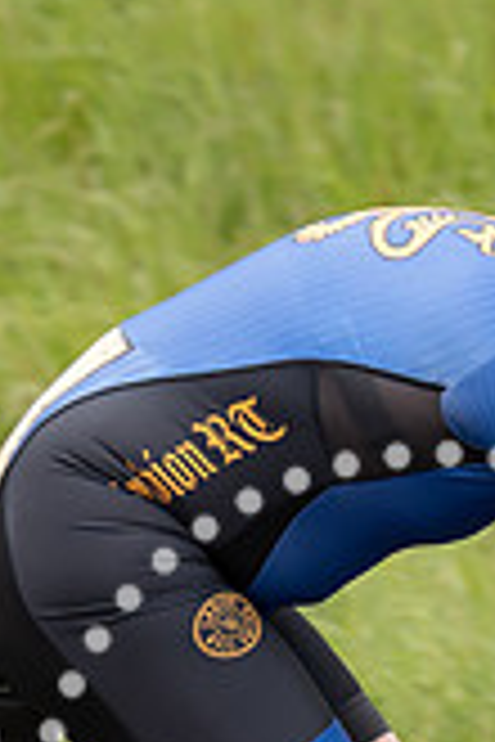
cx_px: 451
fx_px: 30605
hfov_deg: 0.9
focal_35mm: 1484
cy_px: 264
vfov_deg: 1.4
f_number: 4
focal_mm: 200
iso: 400
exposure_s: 1/1000
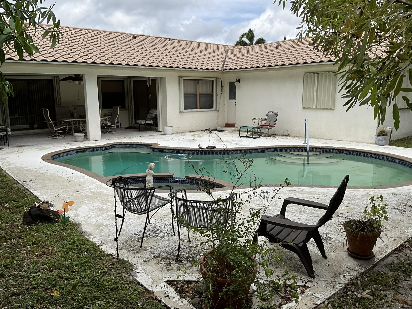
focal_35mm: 29
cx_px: 206
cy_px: 154
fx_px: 345
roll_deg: +0.4
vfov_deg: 48.2
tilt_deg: -9.2
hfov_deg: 61.7
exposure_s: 1/1786
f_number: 1.8
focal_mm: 3
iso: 25
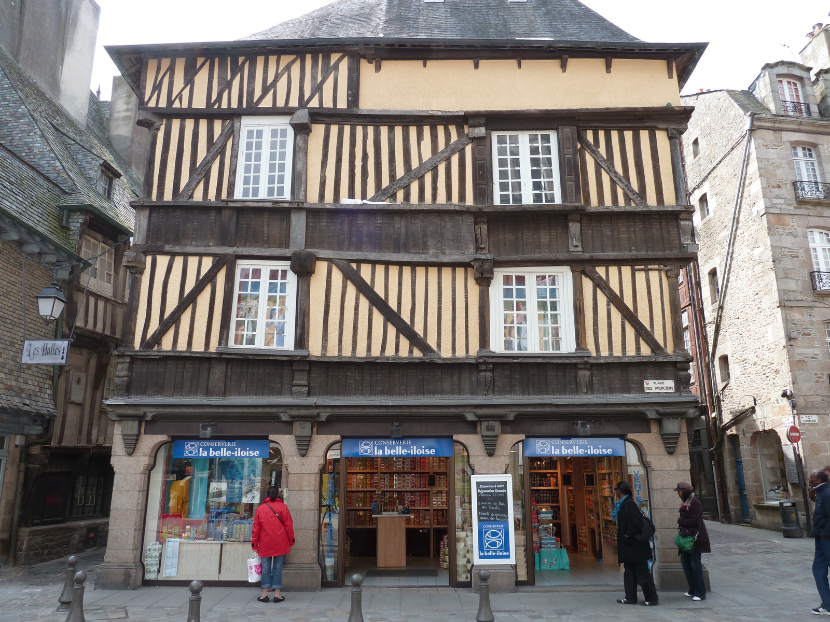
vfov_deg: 54.9
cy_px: 311
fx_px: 599
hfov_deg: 69.4
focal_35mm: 25
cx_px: 415
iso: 80
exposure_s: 1/125
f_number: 4
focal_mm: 4.1
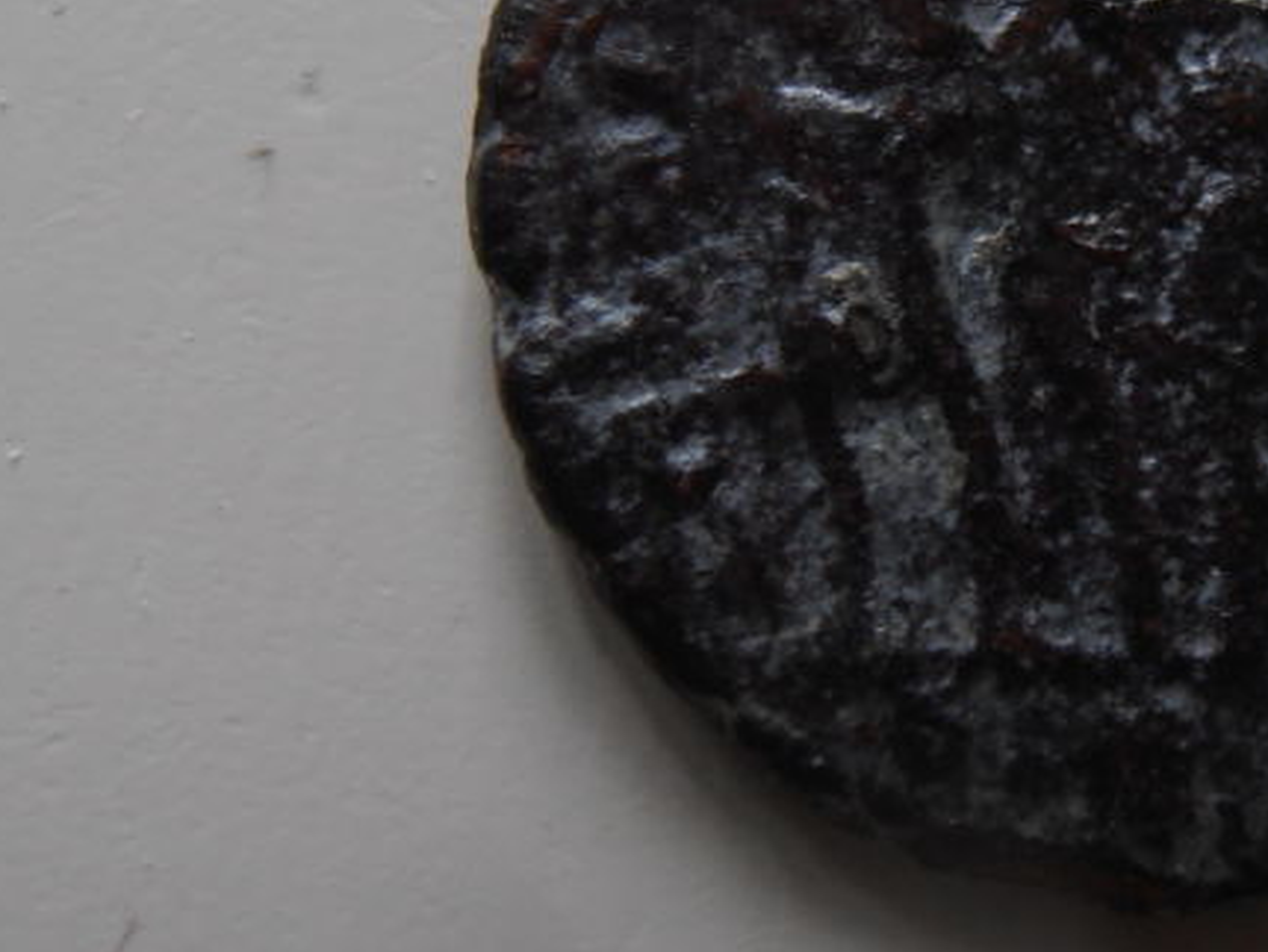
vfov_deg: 17.1
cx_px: 1079
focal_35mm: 86
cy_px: 318
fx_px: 3152
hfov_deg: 22.3
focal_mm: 6.61
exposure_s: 1/40
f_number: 3.9
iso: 80
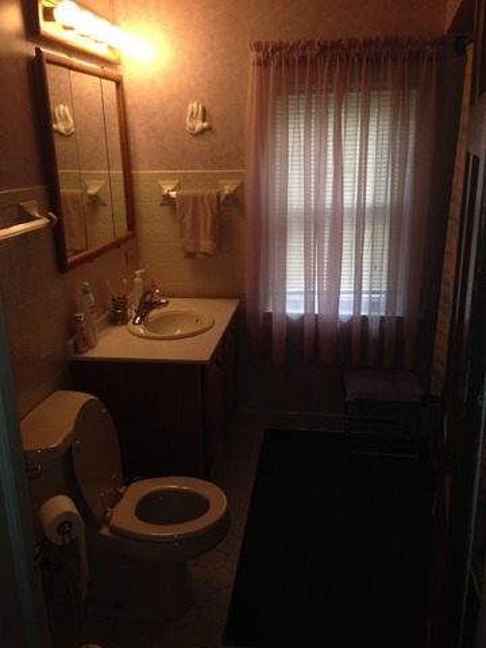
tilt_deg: -14.1
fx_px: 618
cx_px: 243
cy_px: 324
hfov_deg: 42.9
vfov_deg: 55.4
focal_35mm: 33
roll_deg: +1.3
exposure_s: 1/27
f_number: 2.4
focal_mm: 4.12
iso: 50
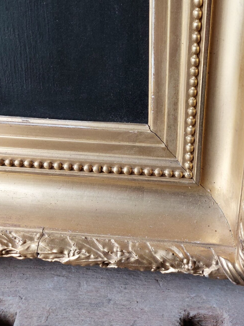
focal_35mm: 37
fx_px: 348
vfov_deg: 48.2
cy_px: 82
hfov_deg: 37.9
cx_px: 178
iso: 160
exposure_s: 1/100
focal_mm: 5.23
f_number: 1.8
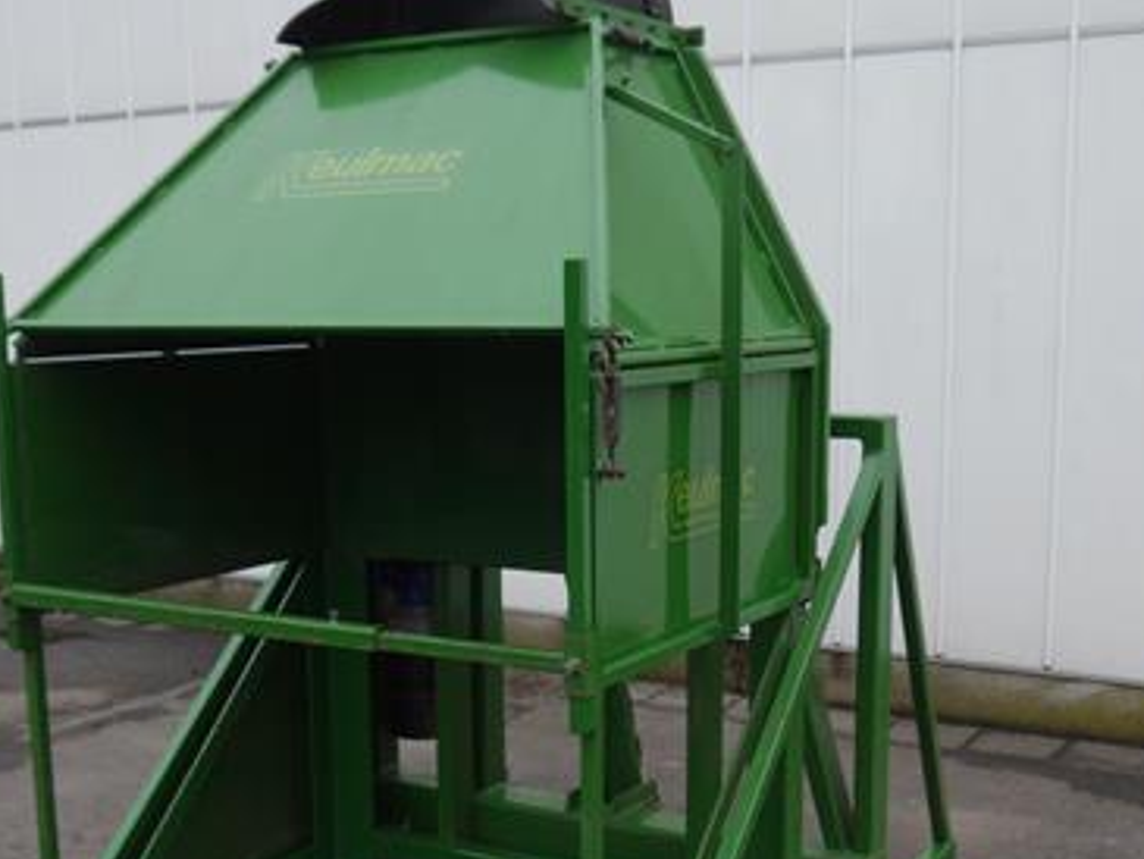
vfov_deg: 29.4
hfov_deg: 38.9
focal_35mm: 49
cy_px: 599
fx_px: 1620
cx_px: 538
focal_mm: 14
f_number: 3.5
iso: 250
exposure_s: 1/60
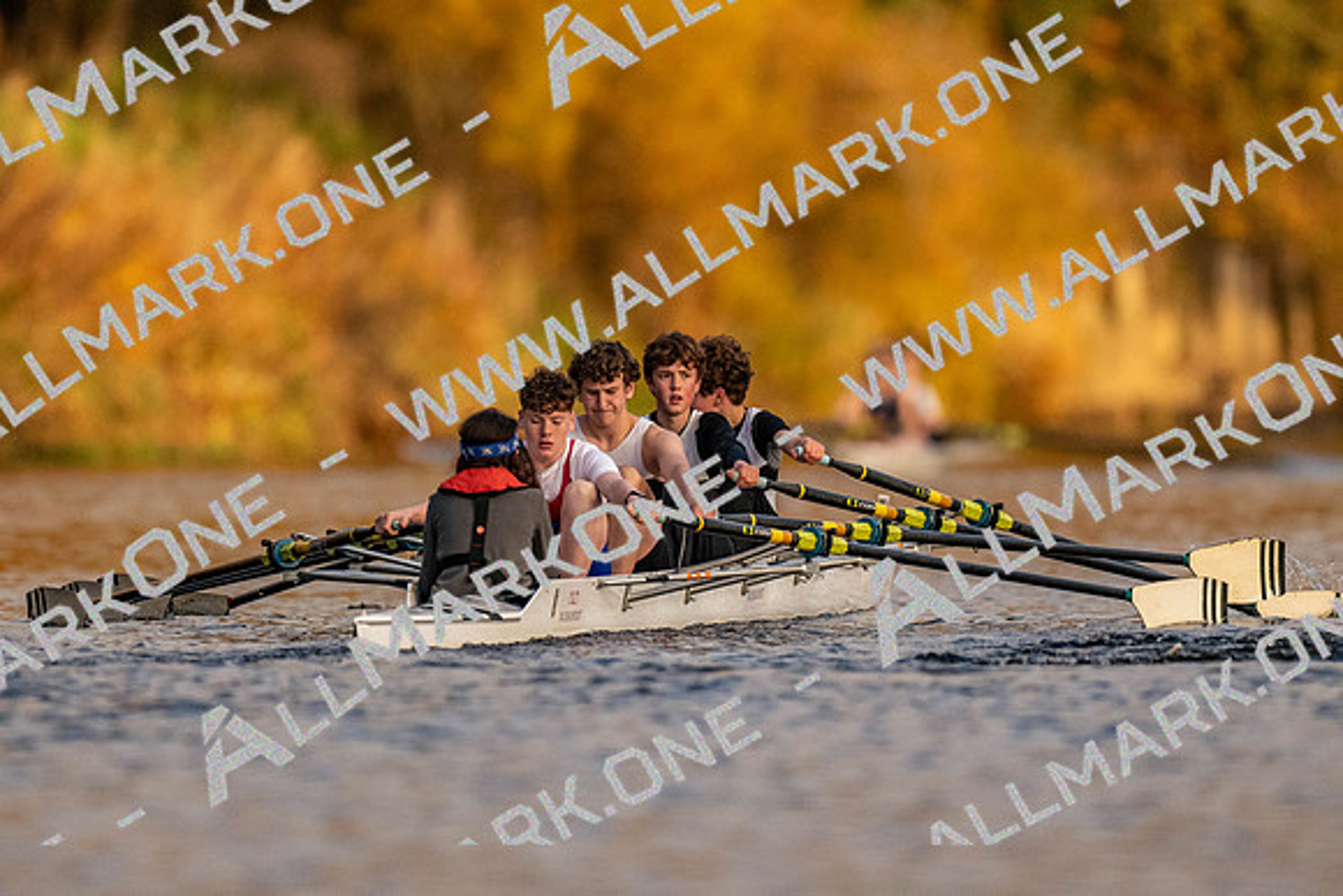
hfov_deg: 2.3
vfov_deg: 1.5
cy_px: 448
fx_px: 33599
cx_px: 672
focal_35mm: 900
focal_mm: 600
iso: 2000
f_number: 4
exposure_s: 1/2500
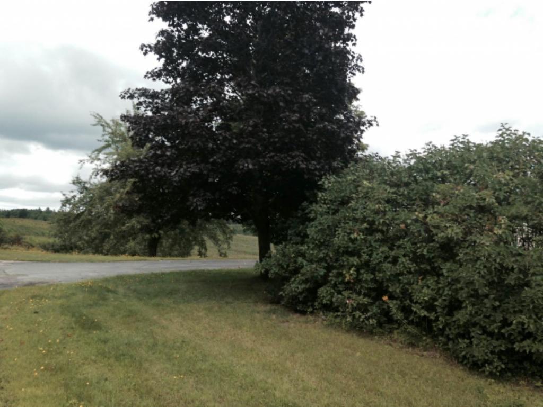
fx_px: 518
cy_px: 204
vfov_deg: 43.0
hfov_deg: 55.3
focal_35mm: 33
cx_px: 272
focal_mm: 4.12
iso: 50
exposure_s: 1/630
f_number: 2.4
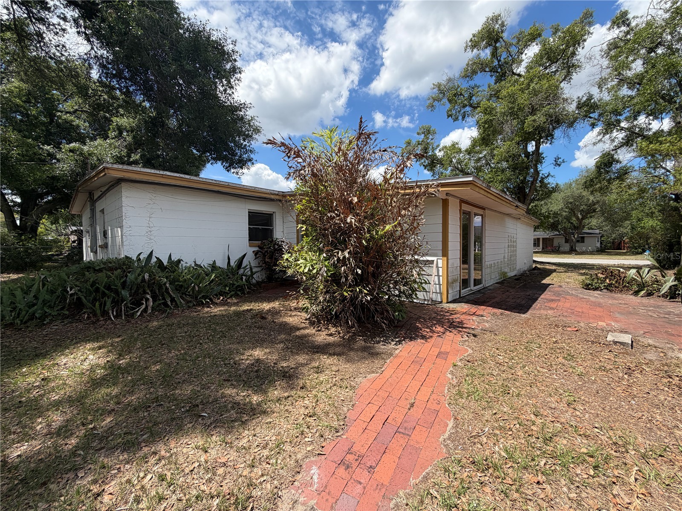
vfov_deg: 85.7
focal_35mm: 14
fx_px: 276
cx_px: 341
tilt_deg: -1.7
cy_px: 256
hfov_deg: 102.1
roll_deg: +0.2
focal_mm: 2.22
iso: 32
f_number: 2.2
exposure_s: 1/770
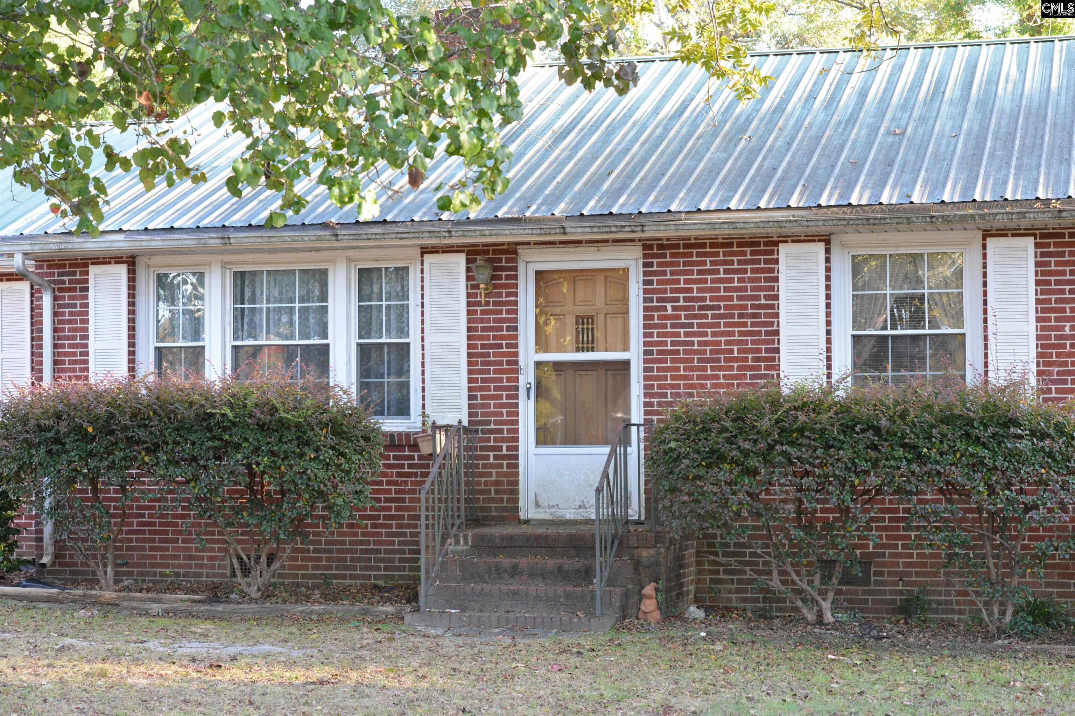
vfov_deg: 19.5
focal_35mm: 70
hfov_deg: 28.8
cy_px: 358
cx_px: 538
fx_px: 2090
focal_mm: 70
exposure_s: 1/320
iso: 6400
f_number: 9
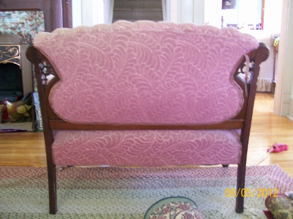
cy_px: 110
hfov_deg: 51.4
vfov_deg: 39.7
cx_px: 146
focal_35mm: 36
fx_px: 305
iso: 160
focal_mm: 6
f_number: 2.7
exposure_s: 1/5.66
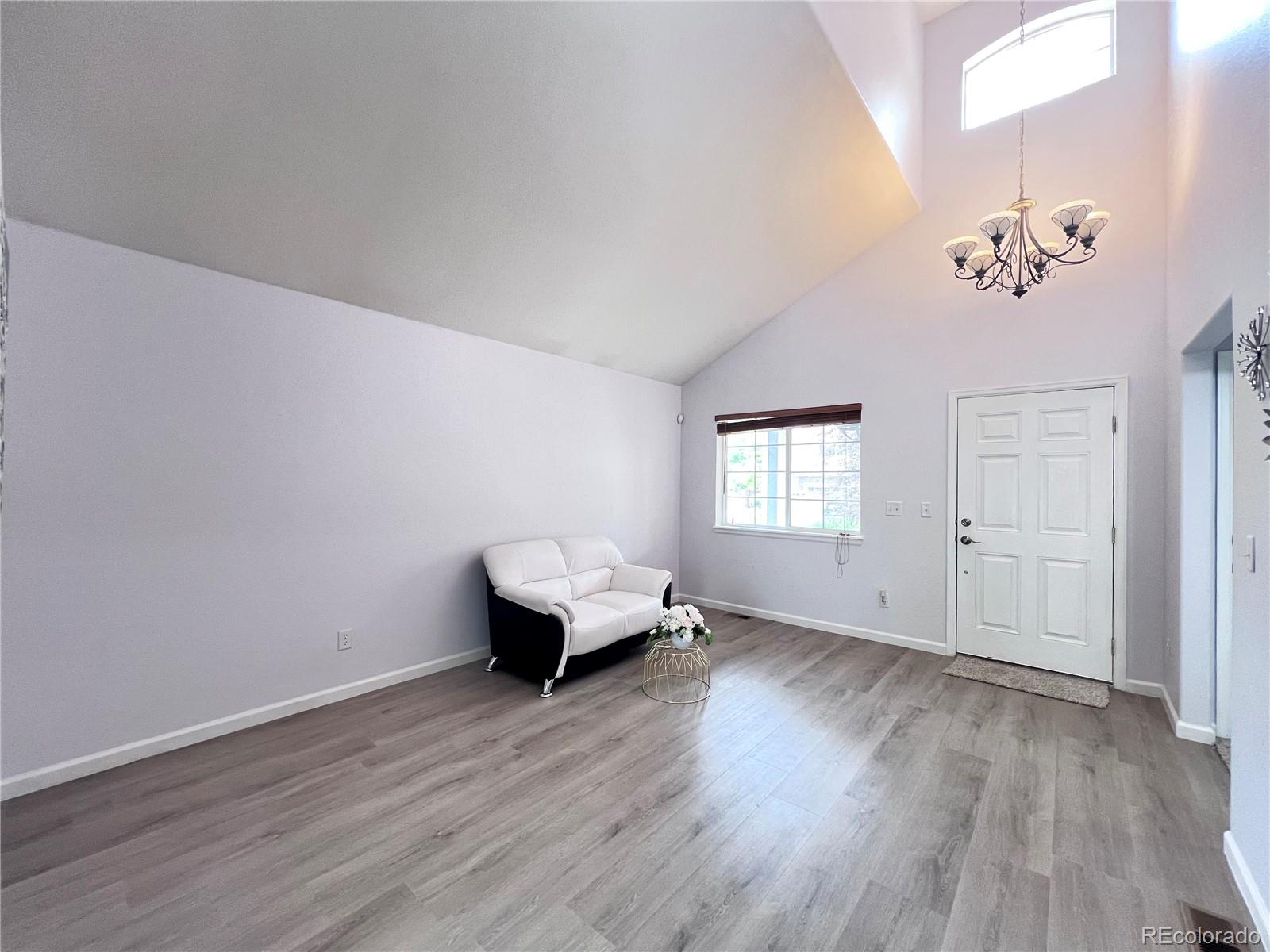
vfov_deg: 89.9
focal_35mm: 13
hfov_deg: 106.2
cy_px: 476
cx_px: 635
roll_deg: -0.7
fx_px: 477
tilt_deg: +0.4
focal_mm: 1.57
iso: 250
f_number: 1.8
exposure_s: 1/60
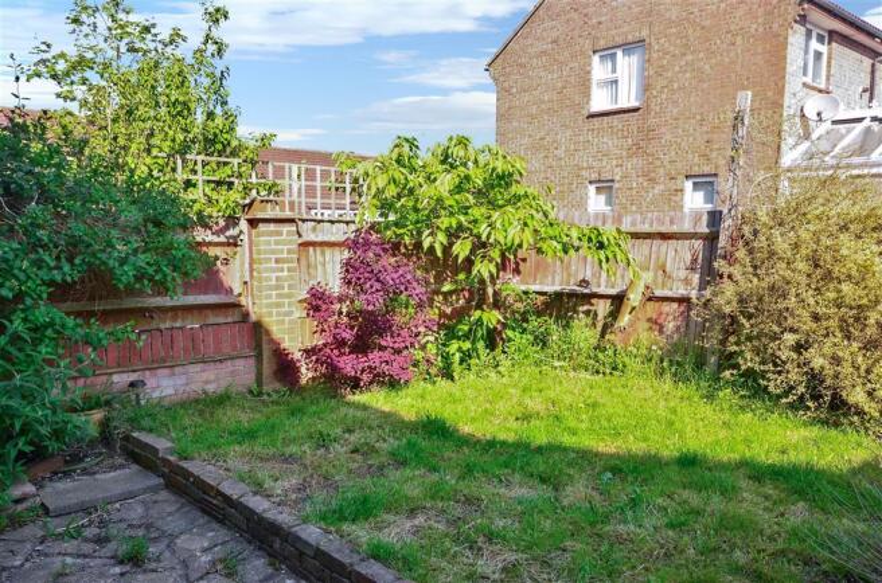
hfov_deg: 62.0
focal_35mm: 30
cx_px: 441
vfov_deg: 43.4
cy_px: 292
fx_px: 733
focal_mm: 20
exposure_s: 1/20
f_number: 14
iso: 200
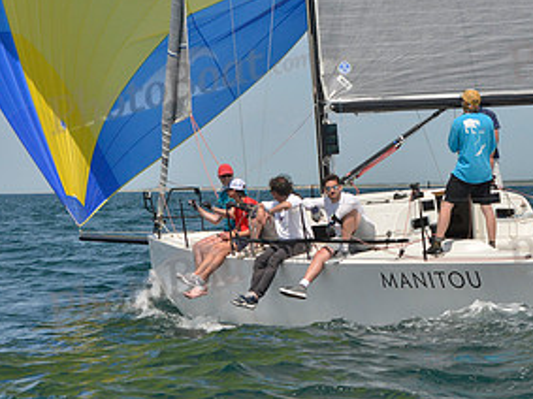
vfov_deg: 10.7
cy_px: 157
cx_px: 412
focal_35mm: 138
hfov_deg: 14.2
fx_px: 2124
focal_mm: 70
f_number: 8
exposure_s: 1/800
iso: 400
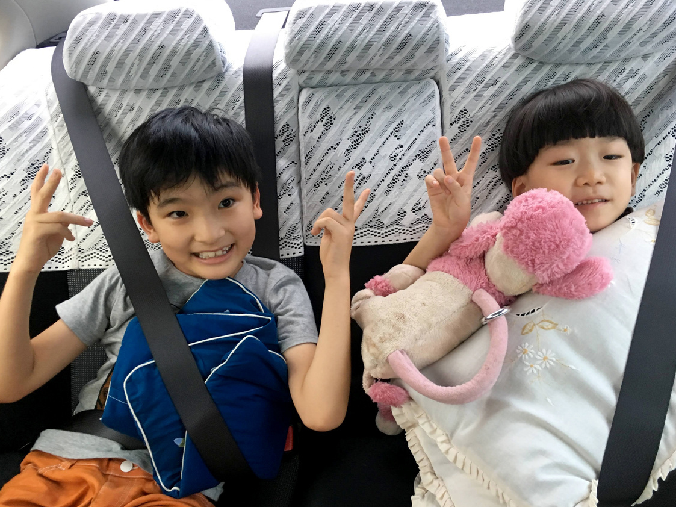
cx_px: 336
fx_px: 605
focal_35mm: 31
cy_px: 269
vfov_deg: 45.4
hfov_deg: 58.4
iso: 100
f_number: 2.2
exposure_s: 1/30
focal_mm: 4.15
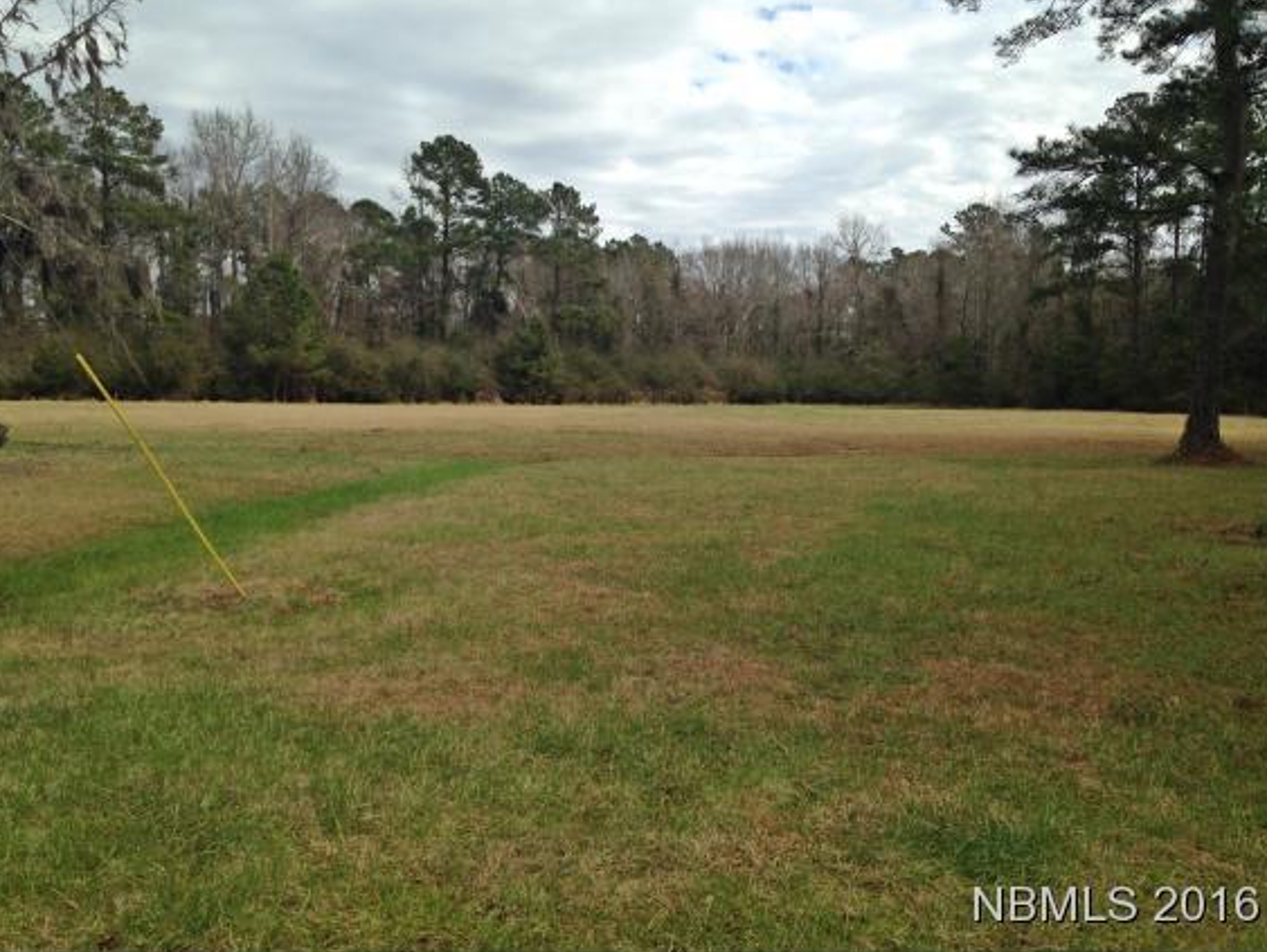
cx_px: 637
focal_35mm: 34
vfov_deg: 41.8
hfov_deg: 53.9
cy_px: 466
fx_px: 1245
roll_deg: +0.3
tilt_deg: -5.1
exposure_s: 1/1550
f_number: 2.4
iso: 50
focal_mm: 4.12
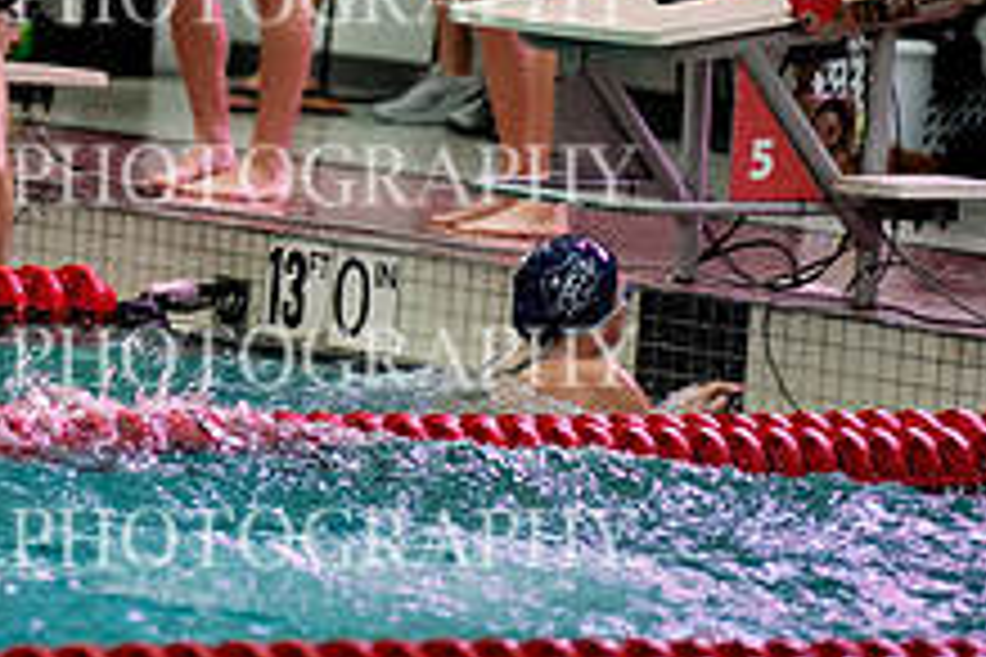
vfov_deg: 4.4
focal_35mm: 315
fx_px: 8627
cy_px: -97
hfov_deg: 6.5
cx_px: -14
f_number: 2.8
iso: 1250
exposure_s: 1/500
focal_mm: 119
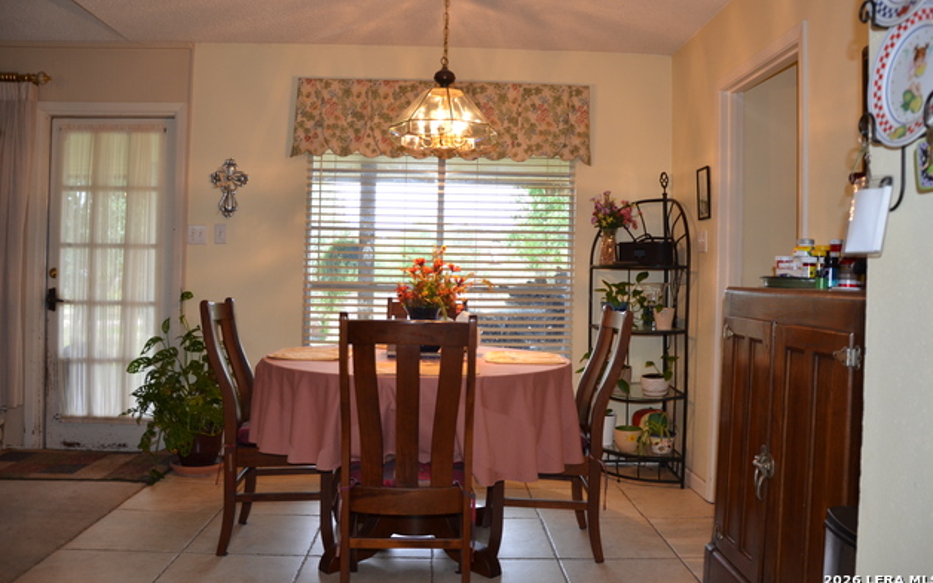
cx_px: 466
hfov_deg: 66.5
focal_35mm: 28
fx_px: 712
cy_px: 274
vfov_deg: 44.5
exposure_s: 1/100
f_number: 3.5
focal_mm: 18
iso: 400
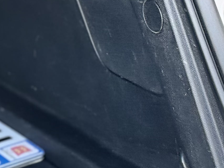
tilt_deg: -16.0
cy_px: -5
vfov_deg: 6.6
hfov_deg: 8.6
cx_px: -58
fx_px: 1462
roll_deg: +7.7
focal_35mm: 226
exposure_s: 1/170
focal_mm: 6.76
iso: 100
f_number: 1.78
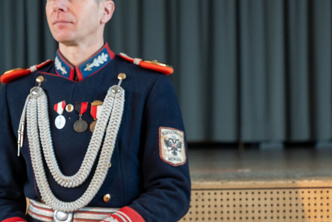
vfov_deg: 12.3
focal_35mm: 111
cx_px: 320
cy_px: 140
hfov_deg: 18.0
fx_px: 1025
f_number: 2.8
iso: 1250
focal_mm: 49.5
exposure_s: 1/125
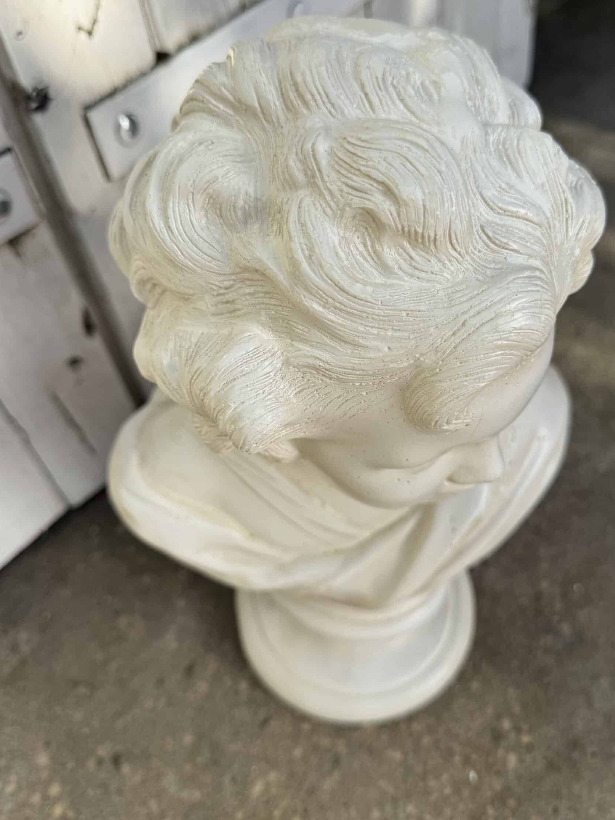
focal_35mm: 31
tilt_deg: -55.3
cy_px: 391
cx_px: 334
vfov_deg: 58.3
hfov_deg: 45.4
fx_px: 734
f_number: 1.78
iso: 80
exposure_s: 1/2105
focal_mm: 6.76
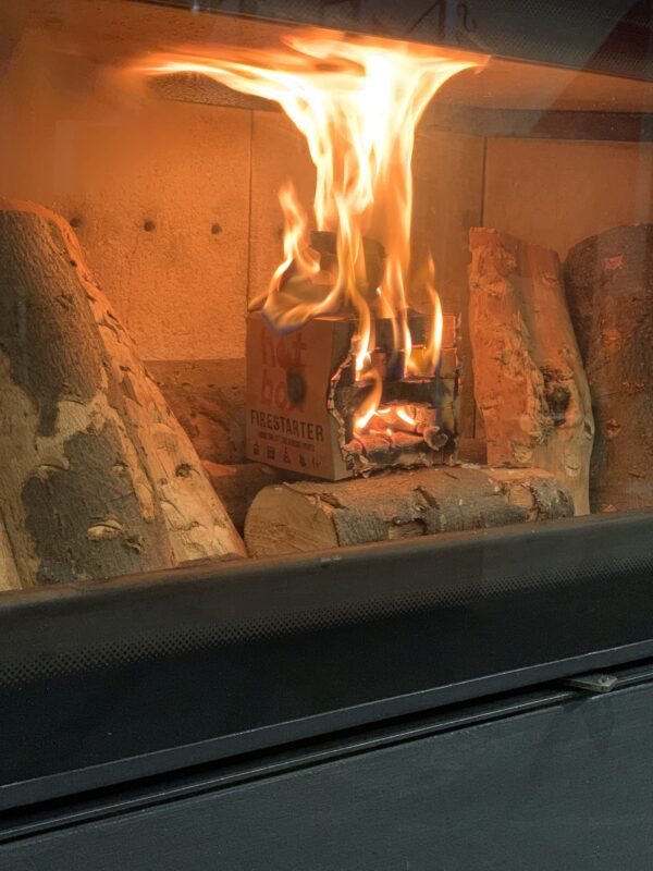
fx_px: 1308
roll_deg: -1.6
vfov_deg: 36.8
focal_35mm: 52
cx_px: 326
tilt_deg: -6.4
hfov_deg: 28.0
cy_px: 436
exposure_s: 1/50
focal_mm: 6
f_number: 2.4
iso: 250
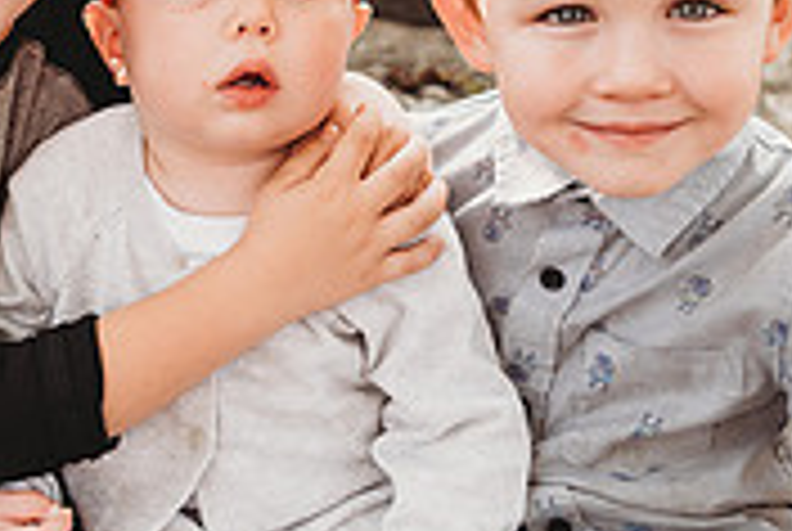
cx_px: 176
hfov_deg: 25.3
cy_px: 101
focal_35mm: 79
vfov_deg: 17.2
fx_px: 1741
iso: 200
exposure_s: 1/125
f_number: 3.2
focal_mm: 24
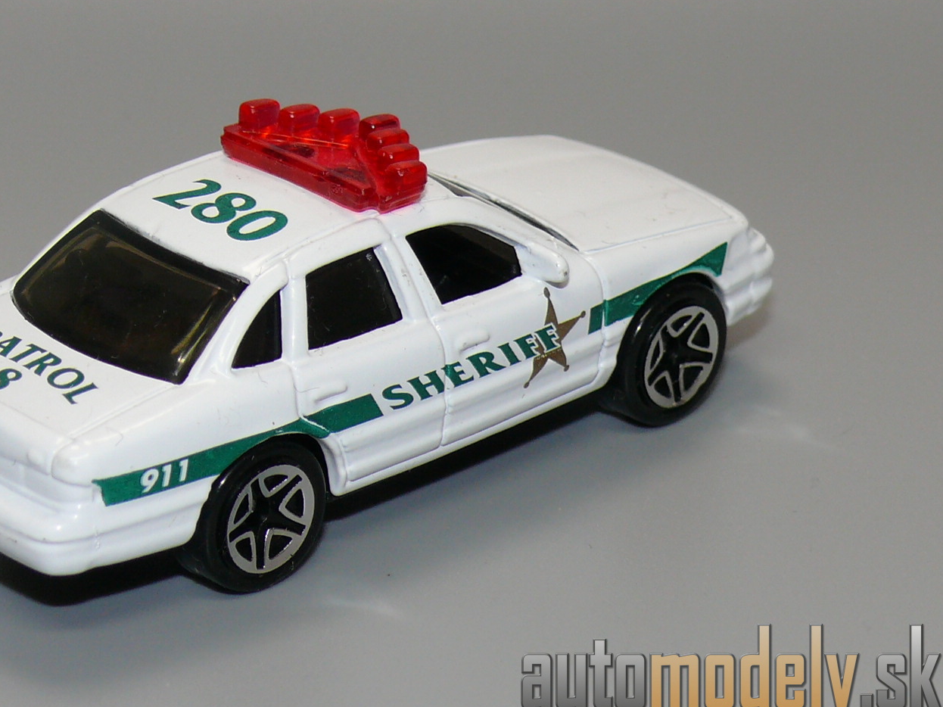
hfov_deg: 13.2
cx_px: 347
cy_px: 285
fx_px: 4058
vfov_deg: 10.0
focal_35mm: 149
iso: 100
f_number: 4
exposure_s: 1/30
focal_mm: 14.3
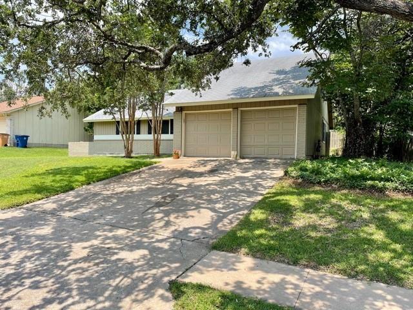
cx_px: 206
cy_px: 155
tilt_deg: -1.3
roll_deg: -0.6
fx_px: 310
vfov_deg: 53.1
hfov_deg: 67.3
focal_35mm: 26
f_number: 1.6
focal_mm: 5.1
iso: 32
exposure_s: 1/1795
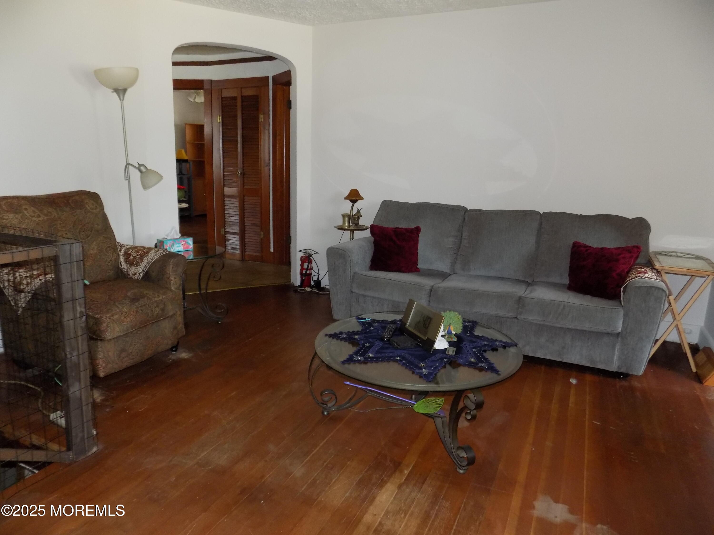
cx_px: 357
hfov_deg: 73.9
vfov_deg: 58.9
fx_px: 474
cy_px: 268
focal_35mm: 23
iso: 200
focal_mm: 4
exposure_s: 1/30
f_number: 3.1
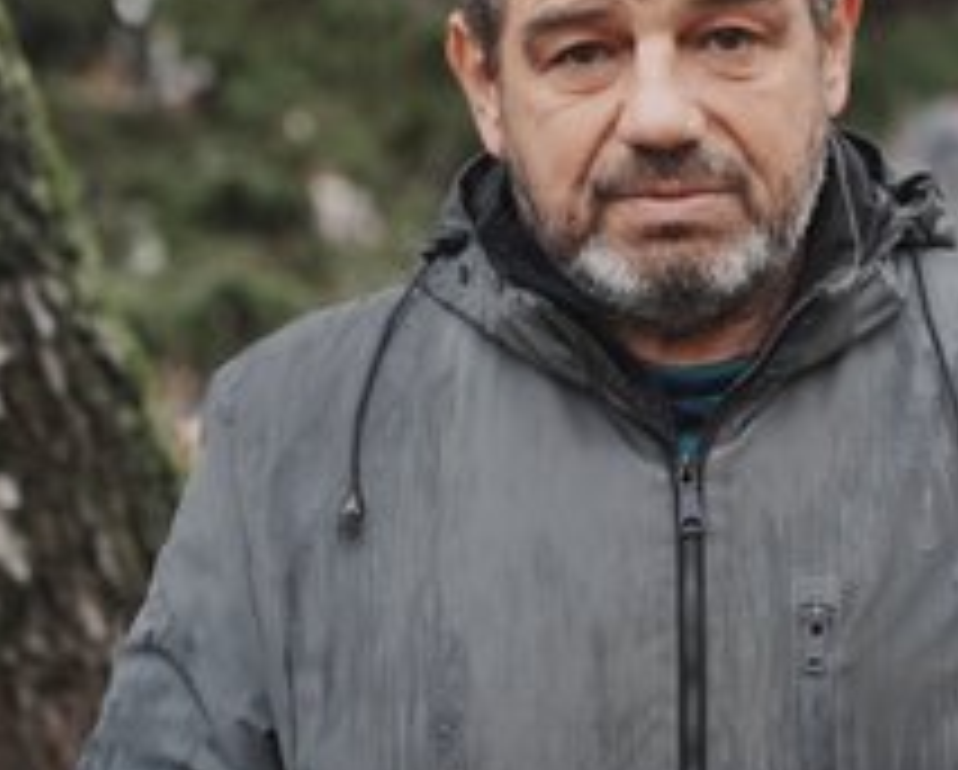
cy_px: 207
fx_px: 2896
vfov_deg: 15.1
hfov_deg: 18.8
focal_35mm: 102
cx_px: 571
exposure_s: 1/250
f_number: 3.2
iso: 200
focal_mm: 58
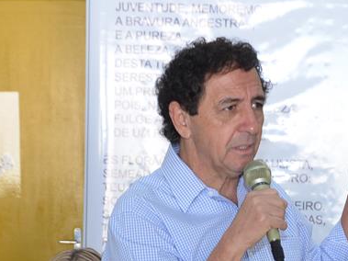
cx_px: 236
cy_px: 272
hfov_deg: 14.9
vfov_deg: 11.1
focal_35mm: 132
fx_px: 1327
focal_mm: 30
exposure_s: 1/60
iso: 450
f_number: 4.2
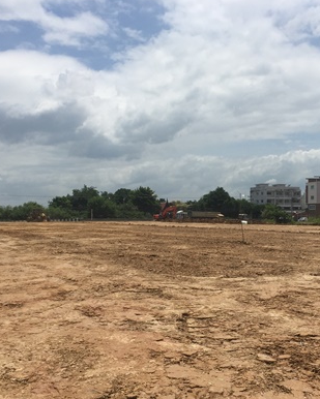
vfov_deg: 41.9
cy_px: 220
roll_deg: -0.1
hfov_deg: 34.0
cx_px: 204
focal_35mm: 44
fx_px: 521
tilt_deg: +1.3
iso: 32
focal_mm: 4.15
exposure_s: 1/4950
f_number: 2.2
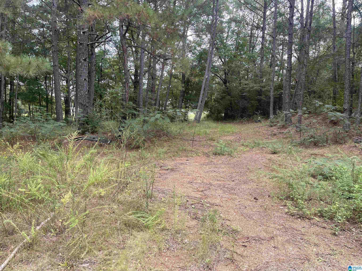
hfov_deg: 67.3
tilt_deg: -5.3
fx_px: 272
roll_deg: -2.0
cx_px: 181
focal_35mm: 26
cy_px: 136
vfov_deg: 53.1
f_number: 1.6
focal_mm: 5.1
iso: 32
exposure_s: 1/197
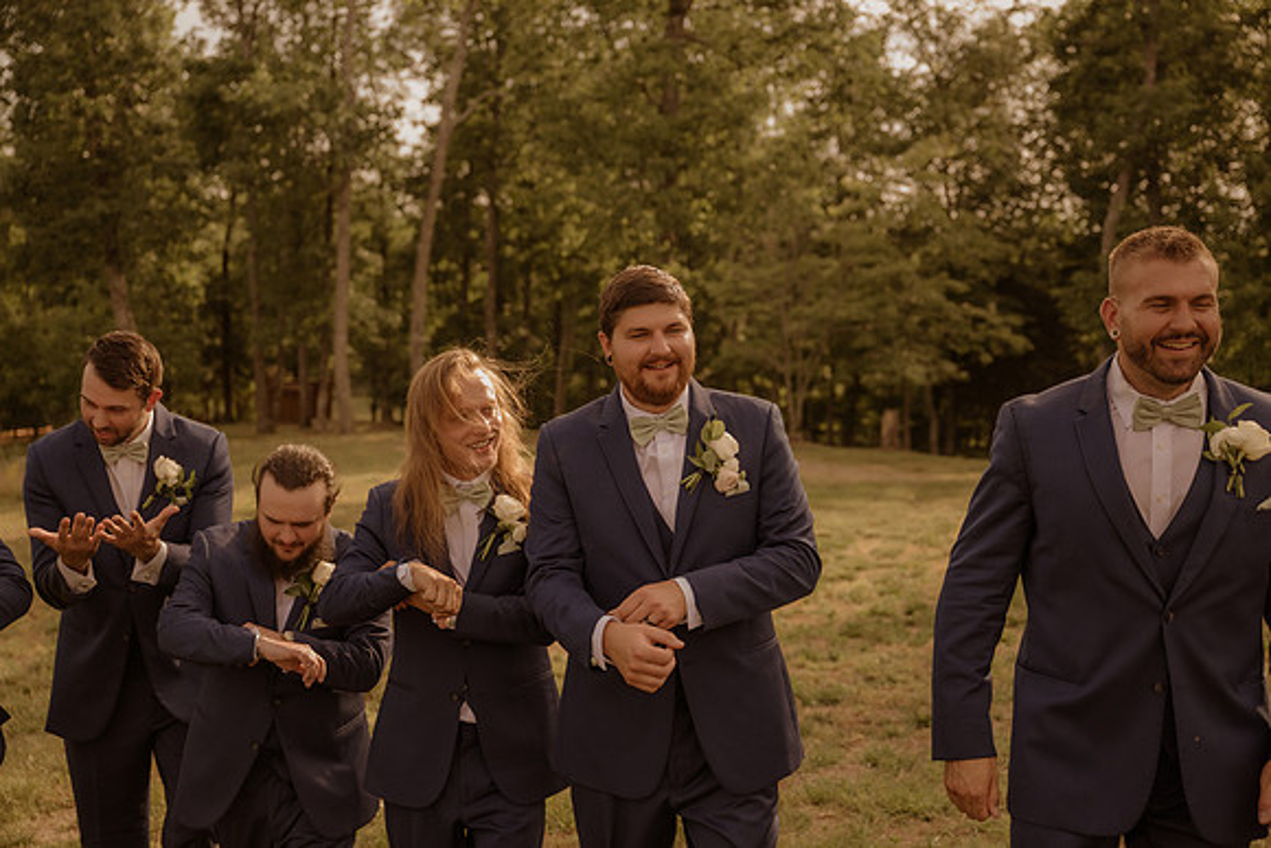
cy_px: 424
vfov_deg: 33.4
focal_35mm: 40
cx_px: 636
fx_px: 1412
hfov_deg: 48.4
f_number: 2.8
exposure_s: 1/2000
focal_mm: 40
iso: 500
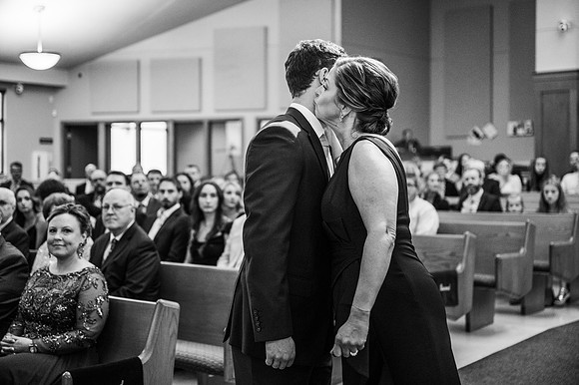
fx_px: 836
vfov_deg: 26.0
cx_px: 290
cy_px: 192
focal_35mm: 52
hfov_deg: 38.2
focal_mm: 52
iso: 2000
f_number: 2.8
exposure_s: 1/250
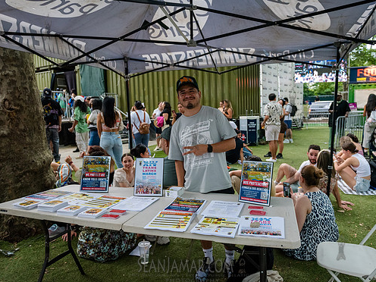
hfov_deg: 65.3
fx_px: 293
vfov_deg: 51.3
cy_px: 137
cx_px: 194
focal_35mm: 27
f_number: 3.5
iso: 4000
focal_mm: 24
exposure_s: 1/320
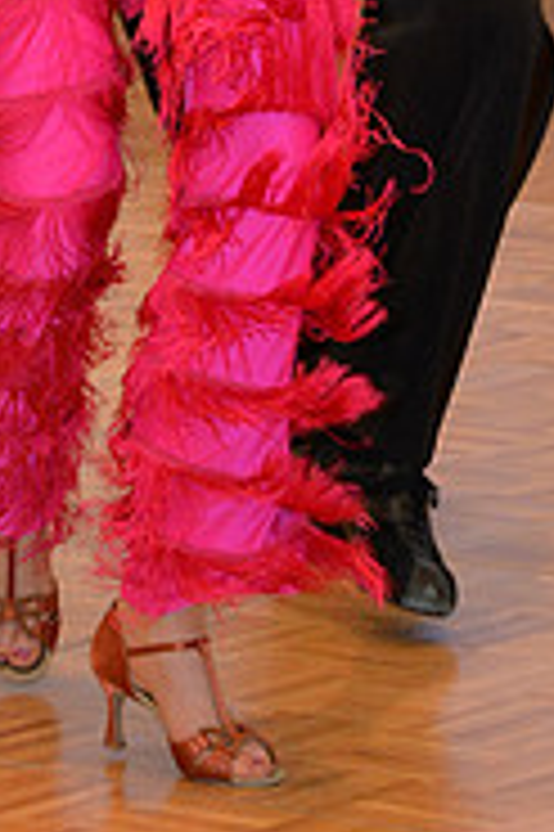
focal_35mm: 391
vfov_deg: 5.2
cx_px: -7
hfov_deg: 3.5
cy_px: -292
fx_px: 9042
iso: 2500
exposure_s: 1/250
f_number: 5.6
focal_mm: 125
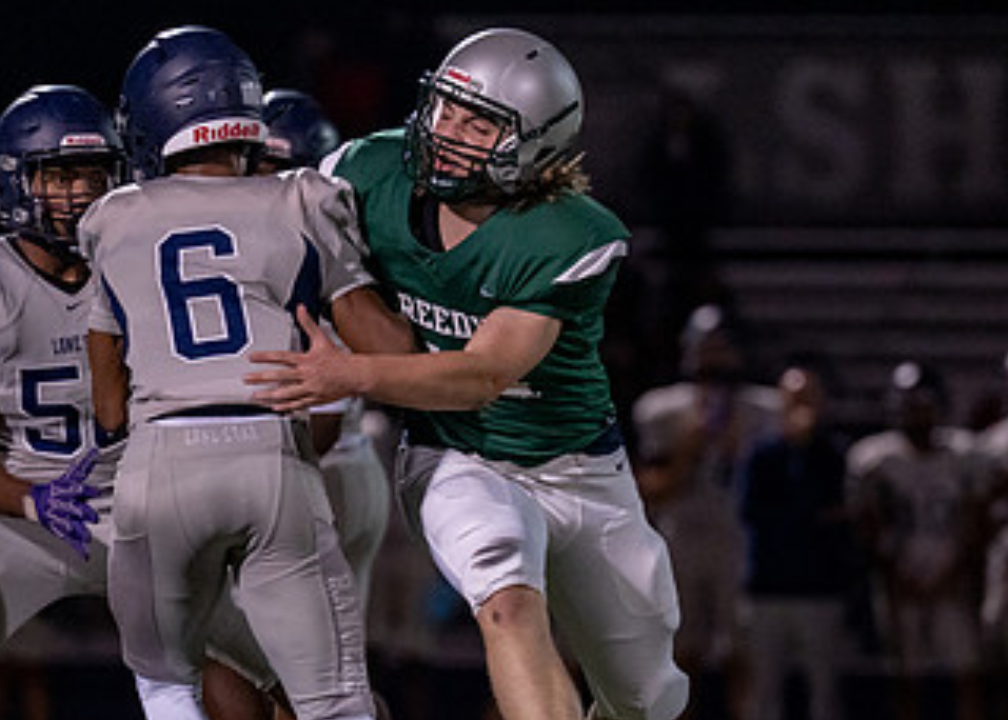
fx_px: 14231
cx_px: 460
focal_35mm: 497
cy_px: 478
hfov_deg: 4.1
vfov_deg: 2.9
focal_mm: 194
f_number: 2.8
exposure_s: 1/1000
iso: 3200
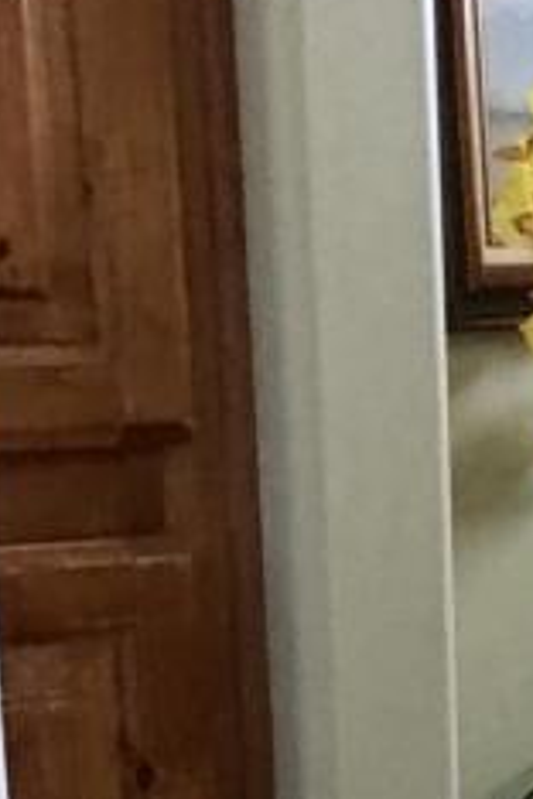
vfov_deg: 19.9
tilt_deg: -13.2
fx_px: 2198
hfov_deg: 12.6
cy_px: 823
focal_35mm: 99
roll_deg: -1.0
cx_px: 957
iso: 64
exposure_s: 1/4
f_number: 2.2
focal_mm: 4.15
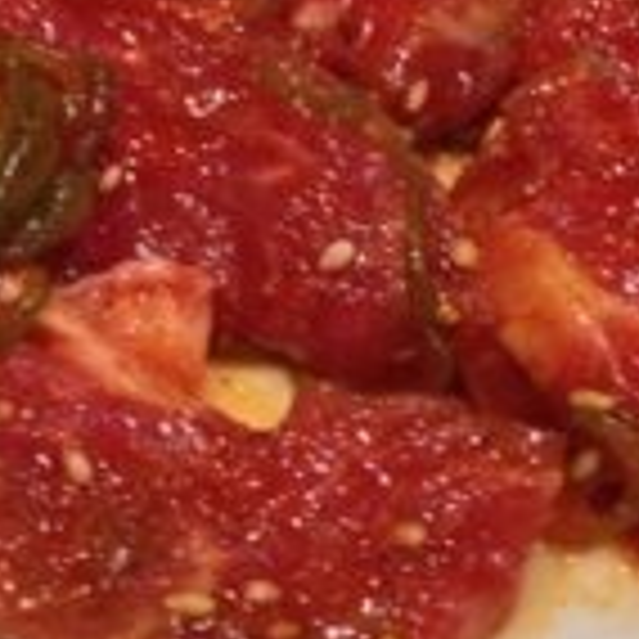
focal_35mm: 87
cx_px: 243
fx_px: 1817
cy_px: 130
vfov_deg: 19.7
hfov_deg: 19.9
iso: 320
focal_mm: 4.28
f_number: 2.4
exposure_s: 1/20
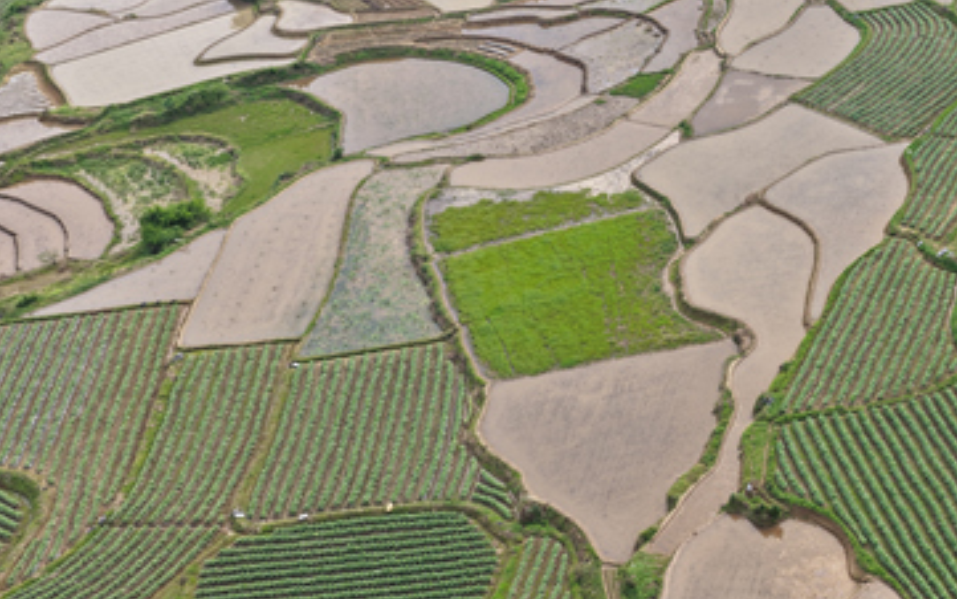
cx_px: 1132
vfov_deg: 18.9
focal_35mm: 68
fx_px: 1774
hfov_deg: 26.9
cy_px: 73
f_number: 2.8
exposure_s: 1/500
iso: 100
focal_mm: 14.45
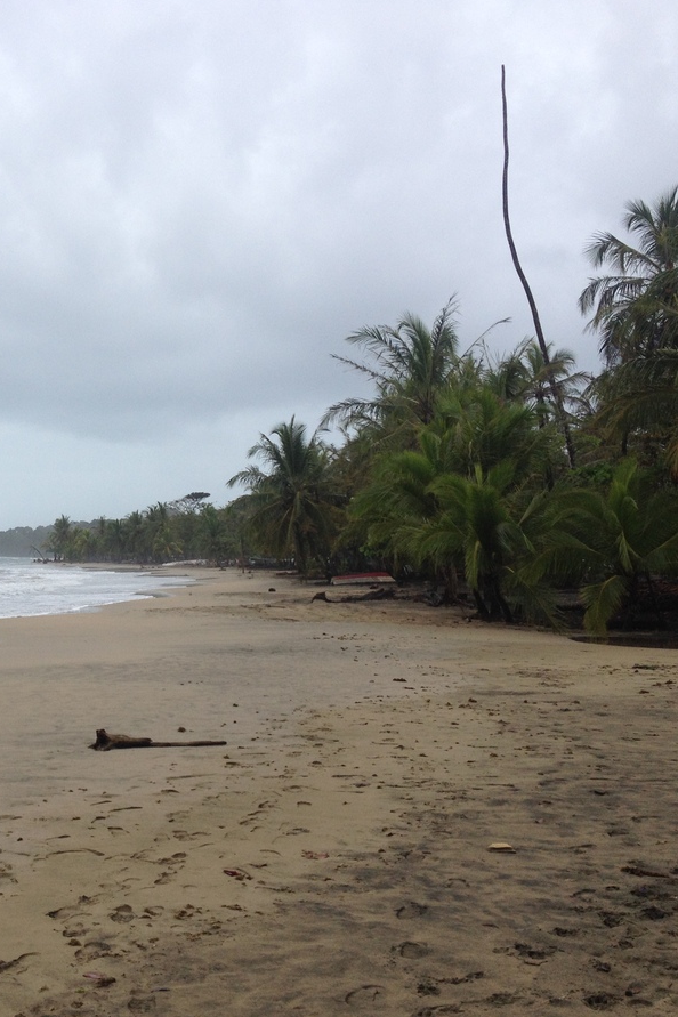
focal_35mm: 49
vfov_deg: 40.3
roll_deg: -0.2
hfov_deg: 26.8
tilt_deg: -1.1
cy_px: 506
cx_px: 103
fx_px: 1384
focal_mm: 4.28
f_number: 2.4
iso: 50
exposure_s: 1/863
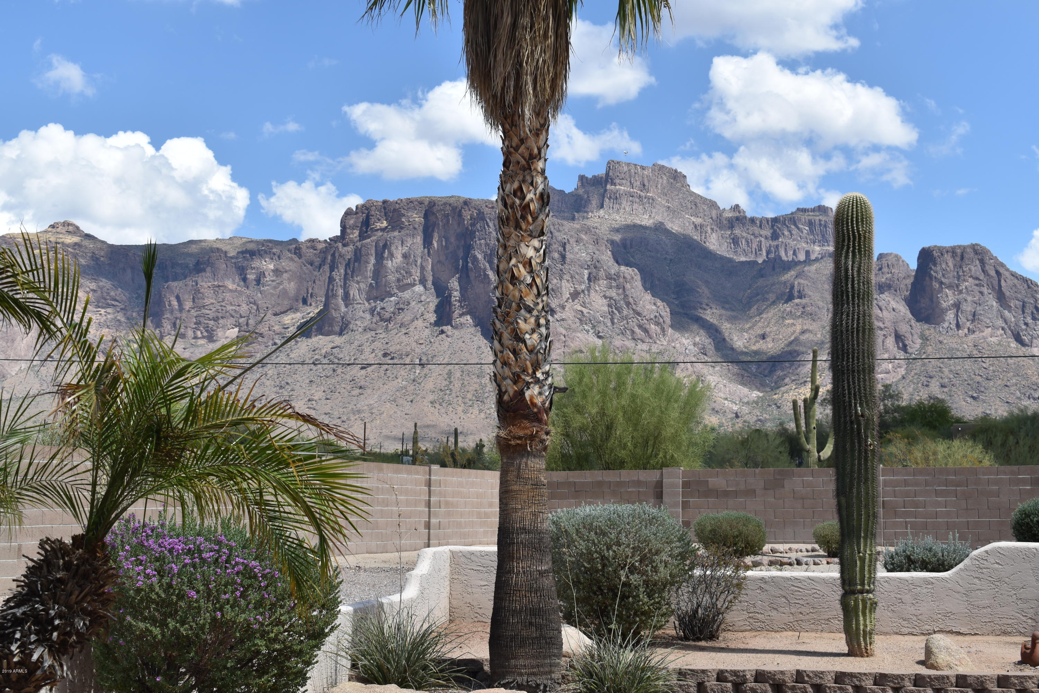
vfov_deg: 25.1
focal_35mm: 54
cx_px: 520
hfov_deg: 36.9
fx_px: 1558
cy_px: 346
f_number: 8
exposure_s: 1/320
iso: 100
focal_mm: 36
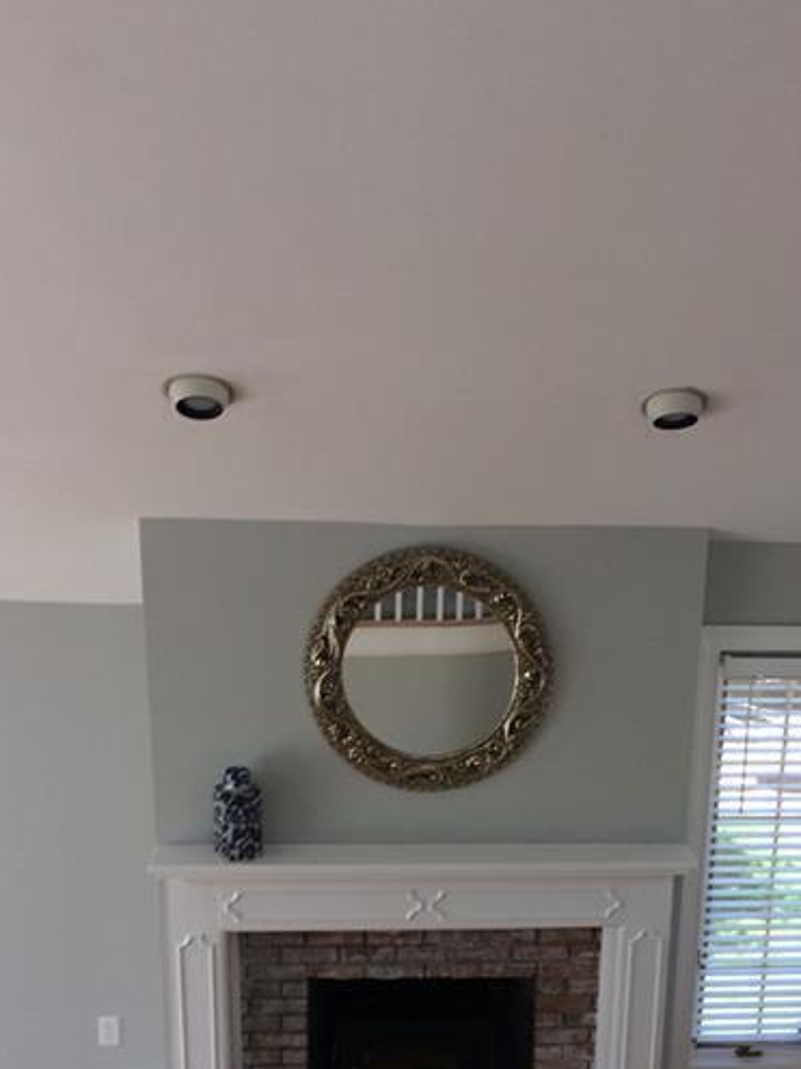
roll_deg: -0.1
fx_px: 1389
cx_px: 507
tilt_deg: -16.7
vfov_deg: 41.3
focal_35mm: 45
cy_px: 749
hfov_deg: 32.0
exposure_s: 1/120
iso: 32
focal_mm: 4.15
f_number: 2.2
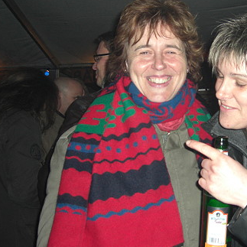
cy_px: 90
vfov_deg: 28.9
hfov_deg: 28.7
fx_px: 476
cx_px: 182
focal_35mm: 59
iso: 200
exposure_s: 1/60
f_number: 2.8
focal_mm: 7.9
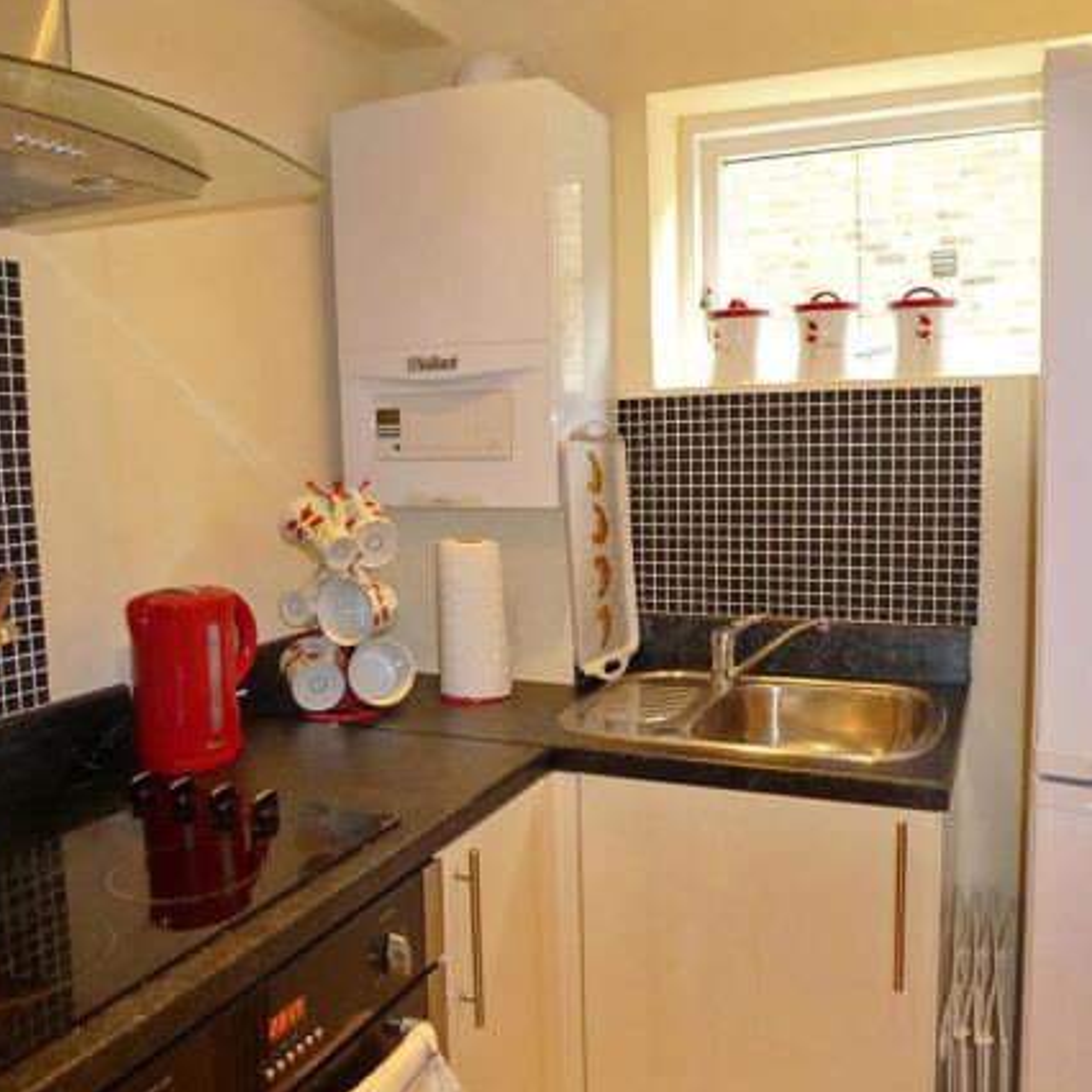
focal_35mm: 29
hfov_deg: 55.6
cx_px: 552
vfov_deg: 55.6
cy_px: 550
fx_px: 1035
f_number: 3.3
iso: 400
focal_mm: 4.3
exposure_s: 1/60
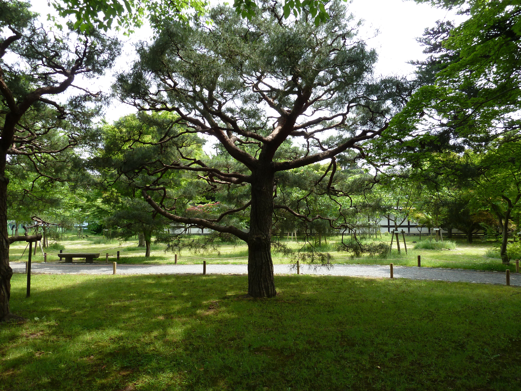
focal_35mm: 25
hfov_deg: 69.4
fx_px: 376
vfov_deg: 54.9
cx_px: 260
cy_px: 196
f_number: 4
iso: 80
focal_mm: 4.1
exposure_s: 1/100
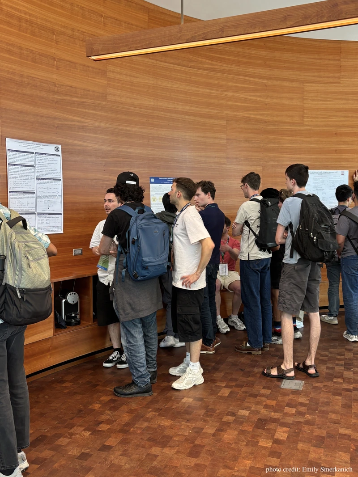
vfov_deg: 67.3
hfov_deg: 53.1
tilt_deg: -2.4
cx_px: 179
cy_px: 238
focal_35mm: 26
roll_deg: -0.1
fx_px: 359
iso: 80
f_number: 1.6
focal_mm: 5.96
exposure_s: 1/60
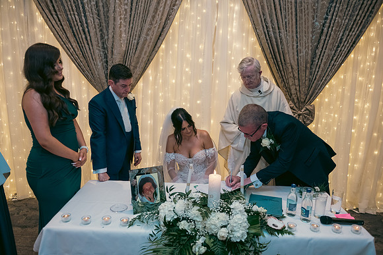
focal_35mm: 26
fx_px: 277
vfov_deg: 49.6
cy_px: 128
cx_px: 192
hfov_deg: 69.4
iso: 800
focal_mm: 26
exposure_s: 1/160
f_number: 3.5
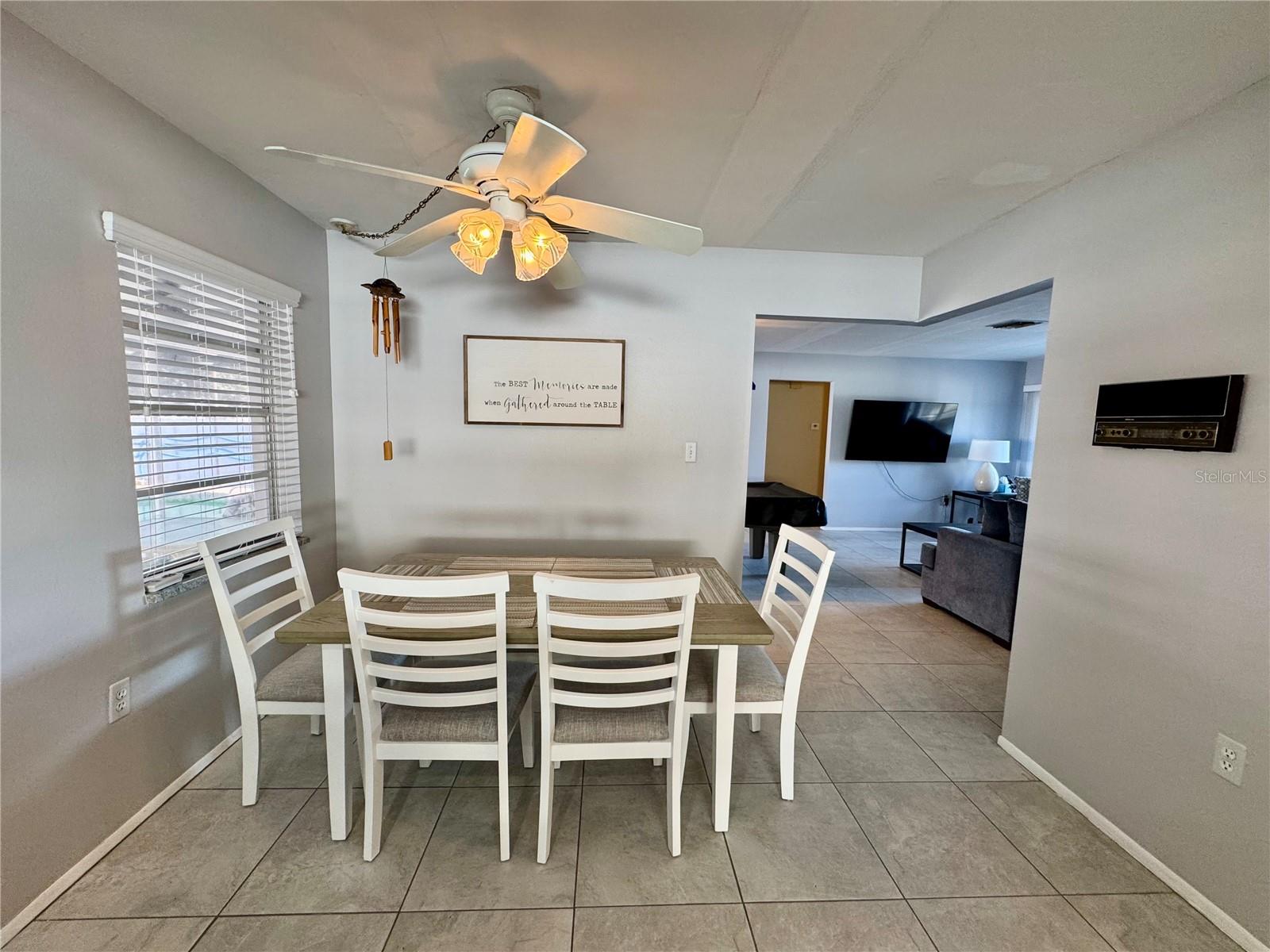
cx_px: 635
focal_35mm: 14
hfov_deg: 102.1
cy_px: 476
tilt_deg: -6.0
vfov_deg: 85.7
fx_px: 514
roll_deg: -1.1
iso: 160
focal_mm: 2.22
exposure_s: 1/120
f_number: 2.2
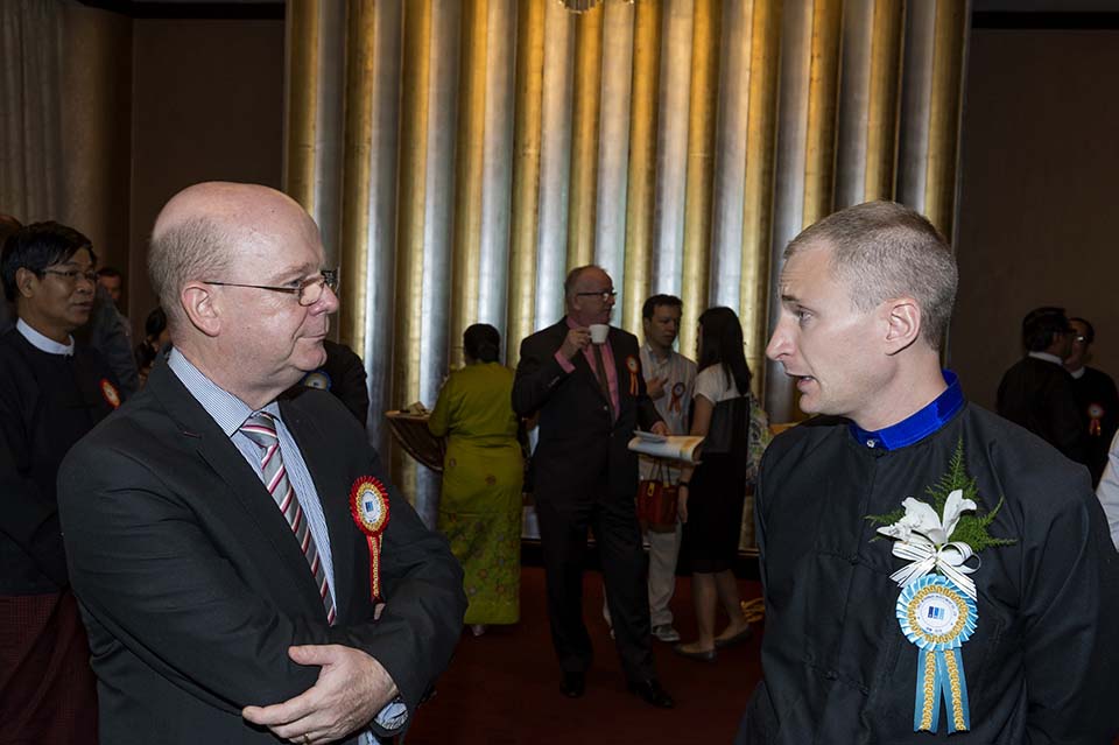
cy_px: 372
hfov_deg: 54.5
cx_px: 560
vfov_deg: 37.8
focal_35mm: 35
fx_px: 1087
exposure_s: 1/60
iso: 800
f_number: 9
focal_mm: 35
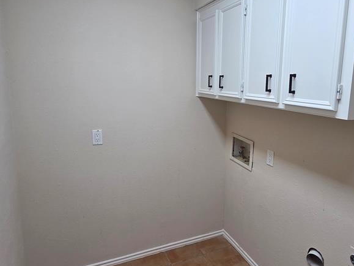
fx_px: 235
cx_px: 205
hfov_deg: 73.4
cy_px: 121
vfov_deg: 58.8
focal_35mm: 23
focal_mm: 2.2
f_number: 2.2
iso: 160
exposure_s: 1/120
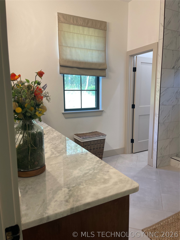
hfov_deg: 54.9
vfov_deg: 69.4
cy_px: 120
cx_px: 90
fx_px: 173
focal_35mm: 25
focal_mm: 5.1
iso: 64
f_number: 1.6
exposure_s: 1/60
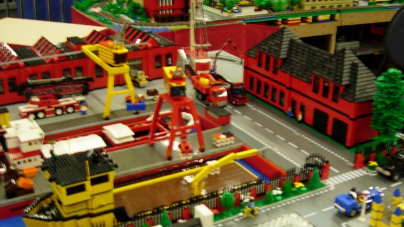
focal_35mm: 52
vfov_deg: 22.9
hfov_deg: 39.6
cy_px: 165
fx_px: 557
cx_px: 252
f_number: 2.8
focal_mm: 7.8
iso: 70
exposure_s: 1/4
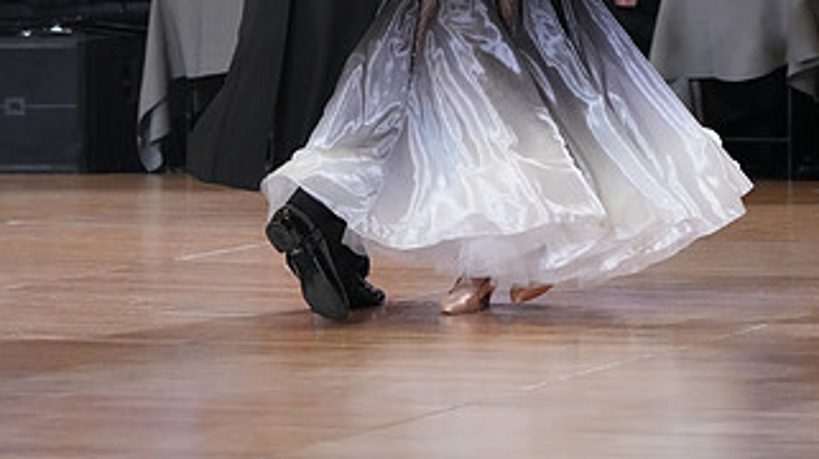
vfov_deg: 6.0
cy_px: -247
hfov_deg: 10.8
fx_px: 4318
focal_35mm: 199
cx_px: 427
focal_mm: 105
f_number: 4
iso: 3200
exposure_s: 1/400
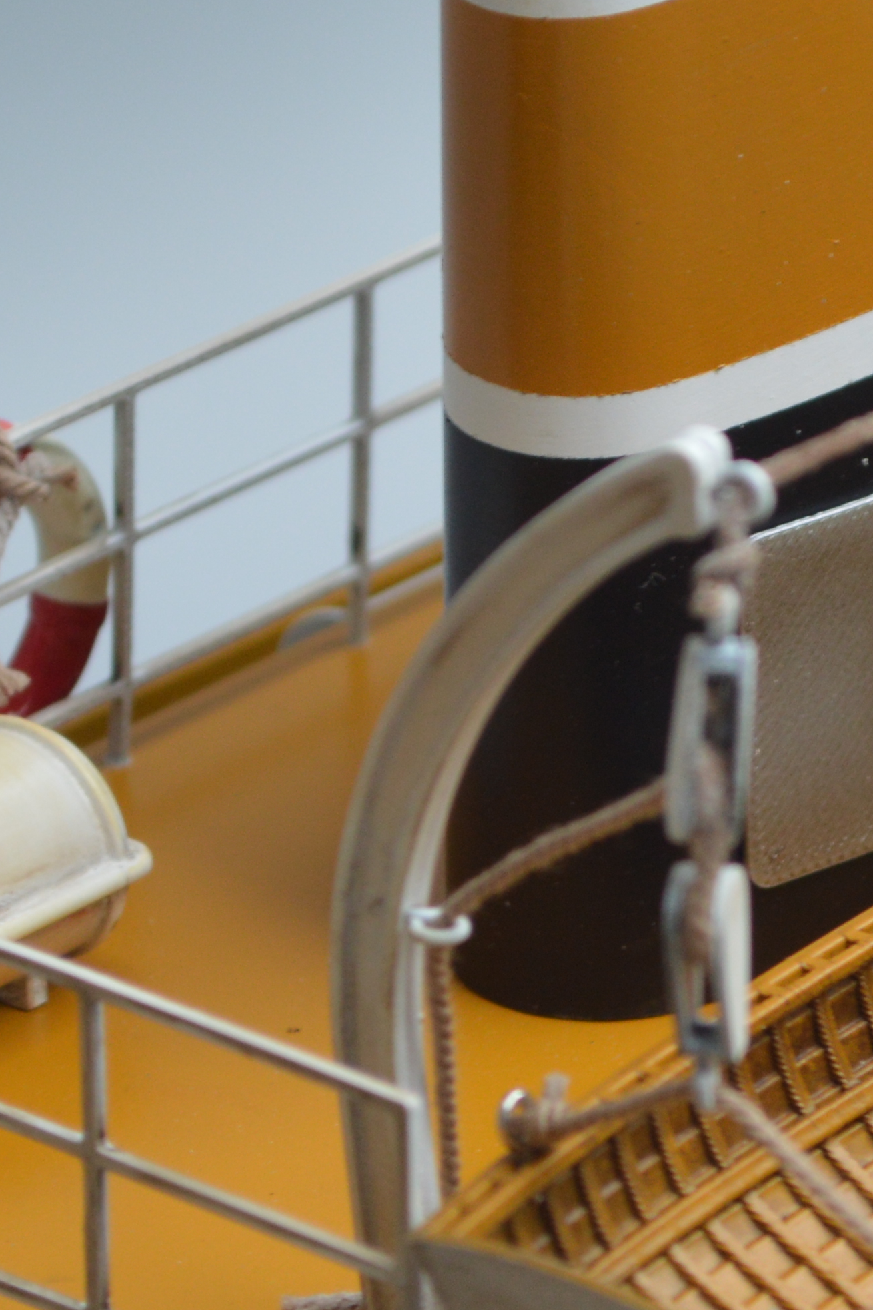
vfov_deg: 8.2
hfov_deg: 5.4
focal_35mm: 253
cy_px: 708
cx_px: 908
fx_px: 9187
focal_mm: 55
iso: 280
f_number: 5.6
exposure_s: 1/125
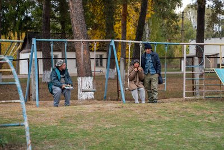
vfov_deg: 16.4
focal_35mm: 83
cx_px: 121
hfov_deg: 24.4
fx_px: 519
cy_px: 68
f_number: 4
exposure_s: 1/160
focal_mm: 75
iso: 800
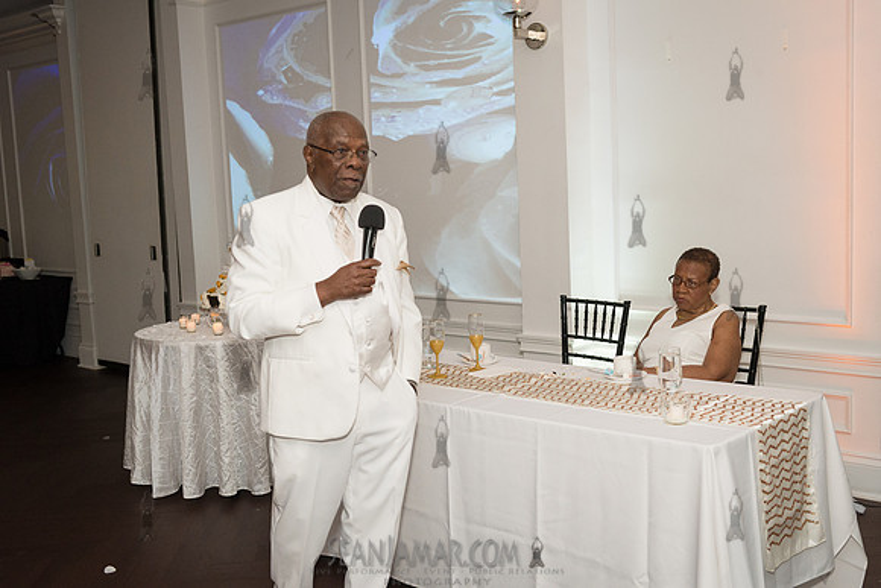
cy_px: 294
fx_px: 979
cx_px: 440
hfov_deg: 48.4
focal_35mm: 40
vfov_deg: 33.4
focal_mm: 40
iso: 2500
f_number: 4
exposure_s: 1/400
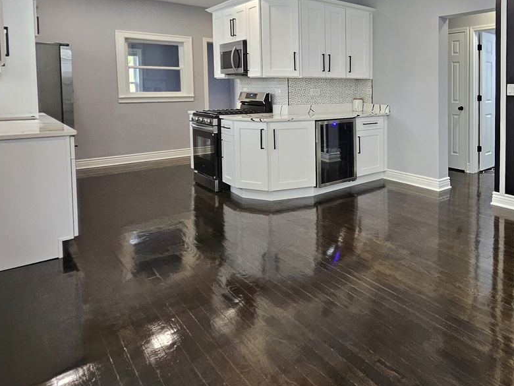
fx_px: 356
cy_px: 111
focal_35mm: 24
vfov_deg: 54.9
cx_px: 458
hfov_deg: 61.0
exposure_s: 1/60.2
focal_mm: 1.74
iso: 160
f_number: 2.2
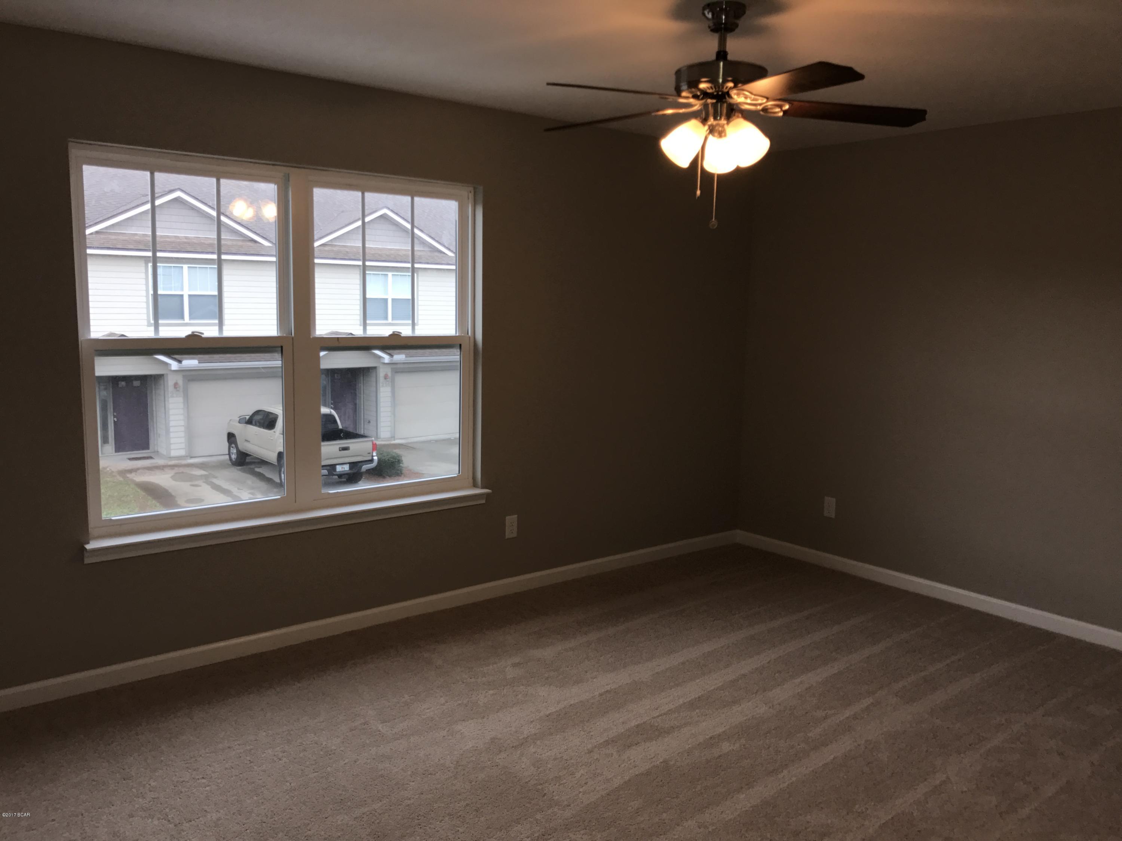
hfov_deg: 63.4
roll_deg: -1.6
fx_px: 908
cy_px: 420
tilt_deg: -8.0
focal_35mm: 28
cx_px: 561
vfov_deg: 49.7
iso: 25
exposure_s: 1/30
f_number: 1.8
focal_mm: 3.99
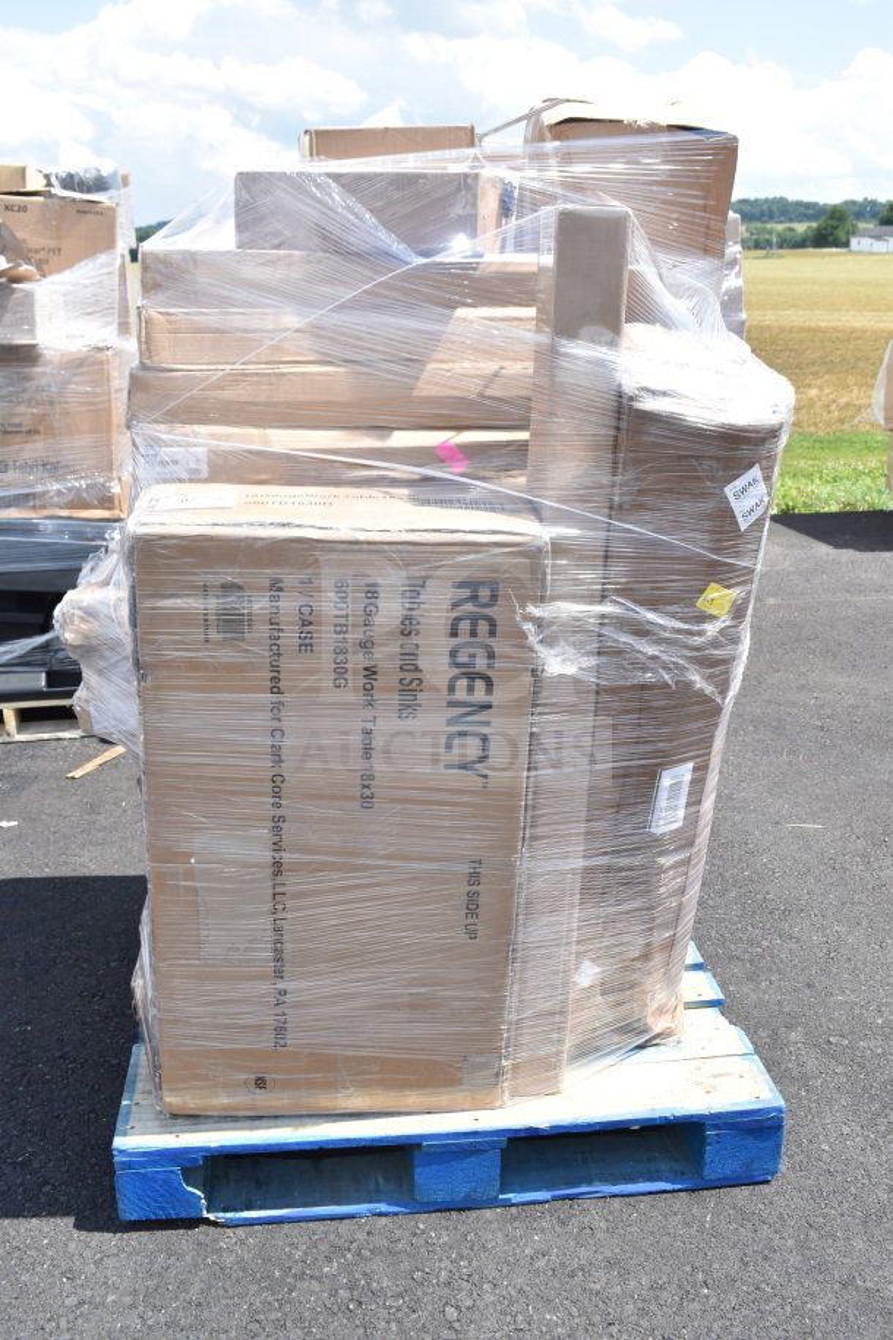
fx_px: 1284
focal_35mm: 34
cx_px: 446
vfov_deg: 55.1
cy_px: 670
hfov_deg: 38.4
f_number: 7.1
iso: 200
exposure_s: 1/320
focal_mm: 23
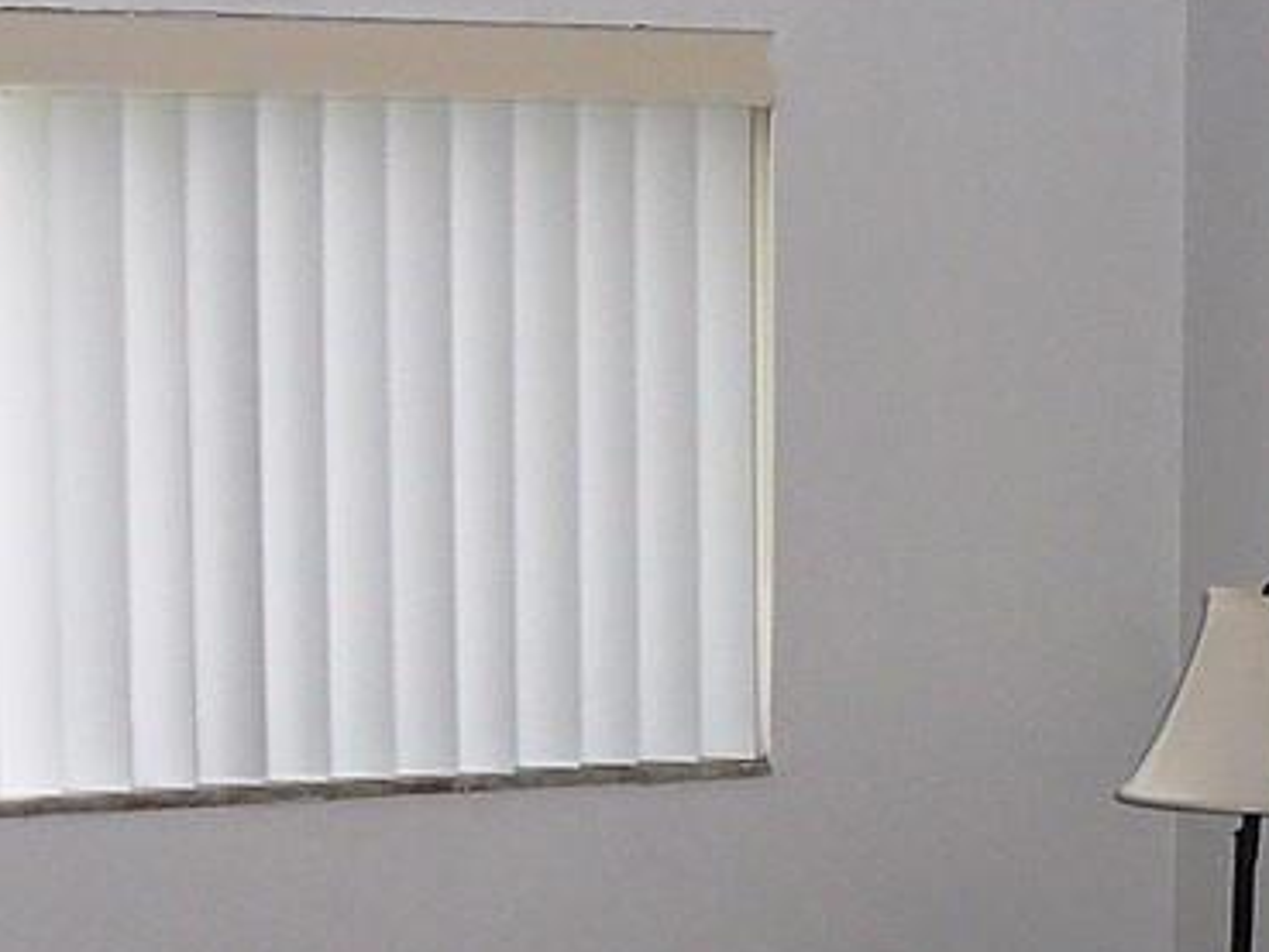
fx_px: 3557
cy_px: 777
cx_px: 547
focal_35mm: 97
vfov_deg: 15.1
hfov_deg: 20.2
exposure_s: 1/30
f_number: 2.8
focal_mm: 5.2
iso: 125
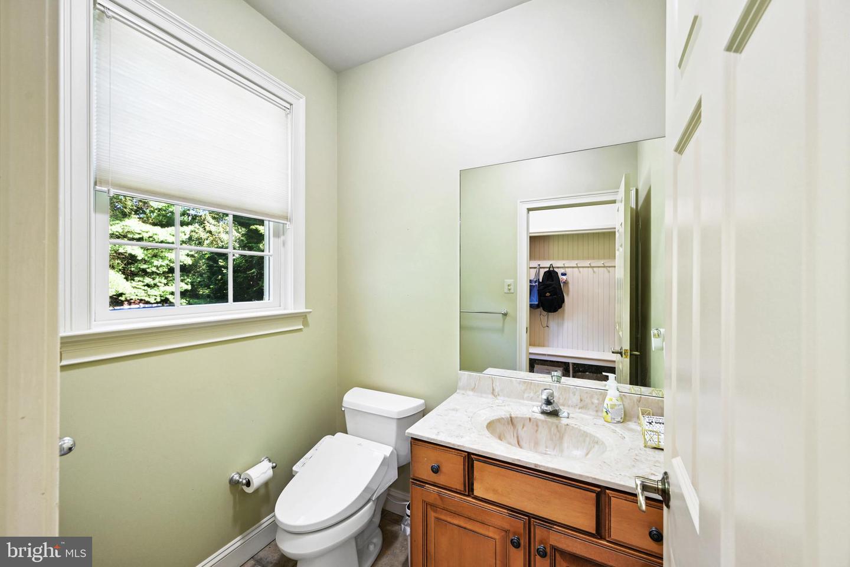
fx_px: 331
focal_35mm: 14
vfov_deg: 81.2
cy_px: 284
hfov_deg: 104.3
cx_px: 425
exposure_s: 1/10
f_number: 8
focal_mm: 14
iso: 400
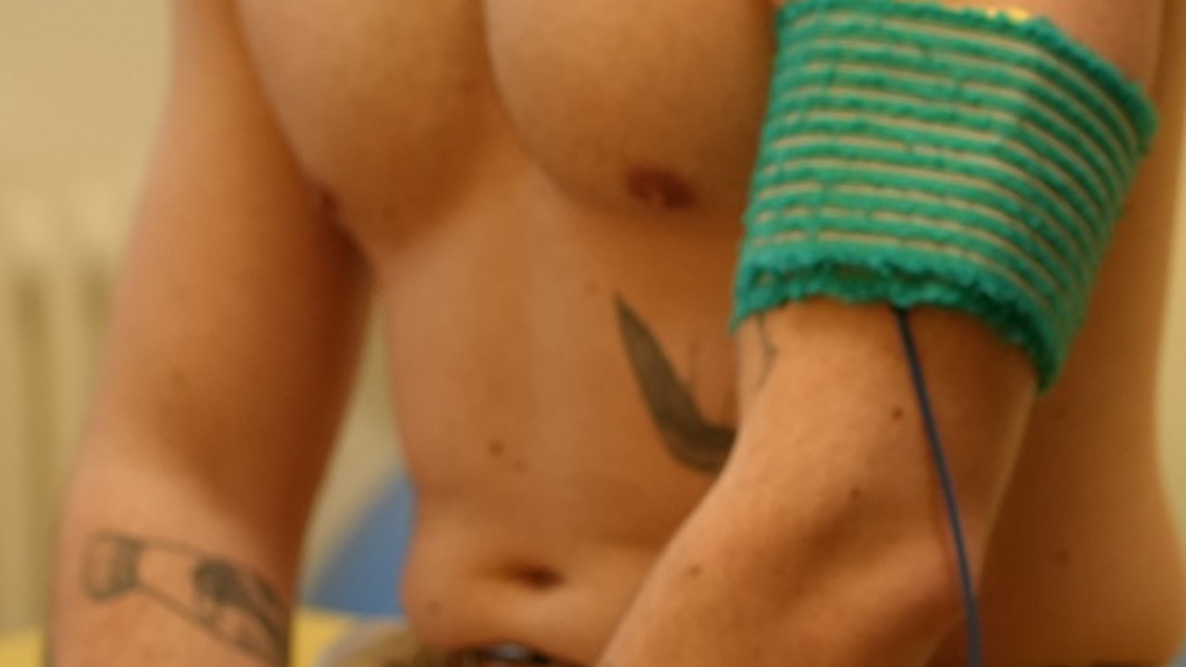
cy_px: -260
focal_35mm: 260
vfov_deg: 4.6
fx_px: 8176
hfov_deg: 8.3
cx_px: 1047
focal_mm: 85
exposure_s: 1/250
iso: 1600
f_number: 2.8
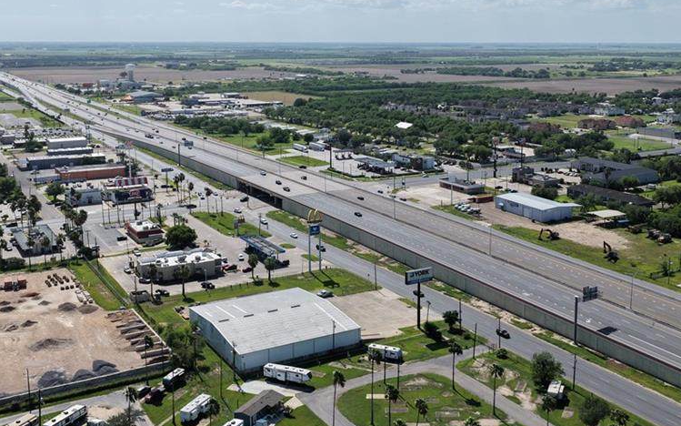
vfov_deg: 32.5
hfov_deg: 50.2
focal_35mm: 39
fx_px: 724
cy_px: 146
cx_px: 392
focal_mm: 14.45
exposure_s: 1/3200
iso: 250
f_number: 2.8
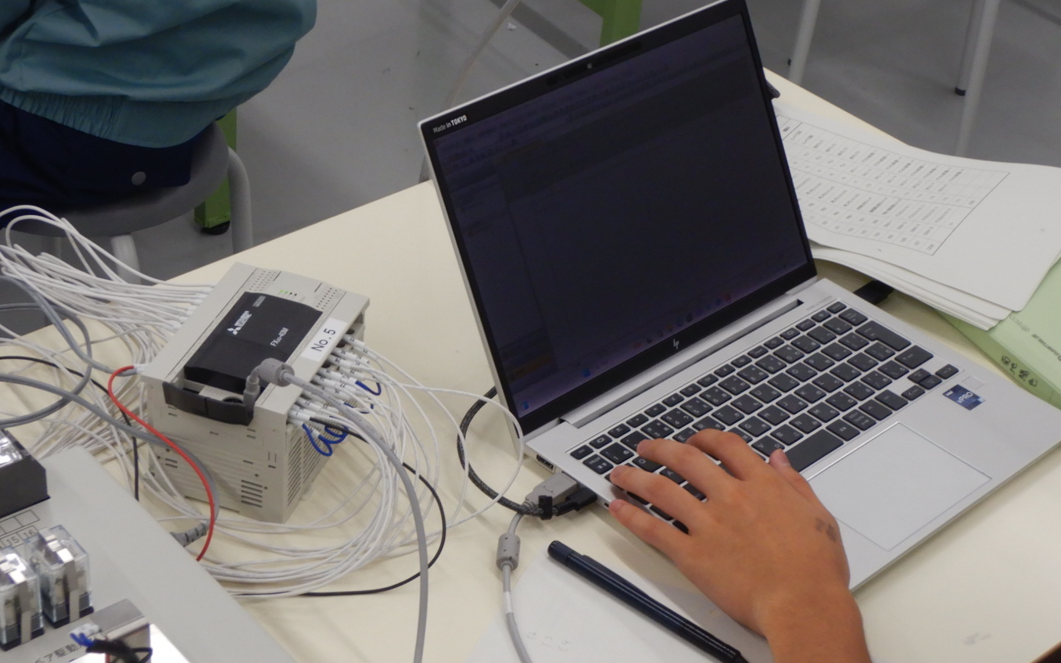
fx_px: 2053
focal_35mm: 71
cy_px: 423
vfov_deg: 18.3
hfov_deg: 29.0
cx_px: 510
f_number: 4.2
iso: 180
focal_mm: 7.2
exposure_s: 1/30
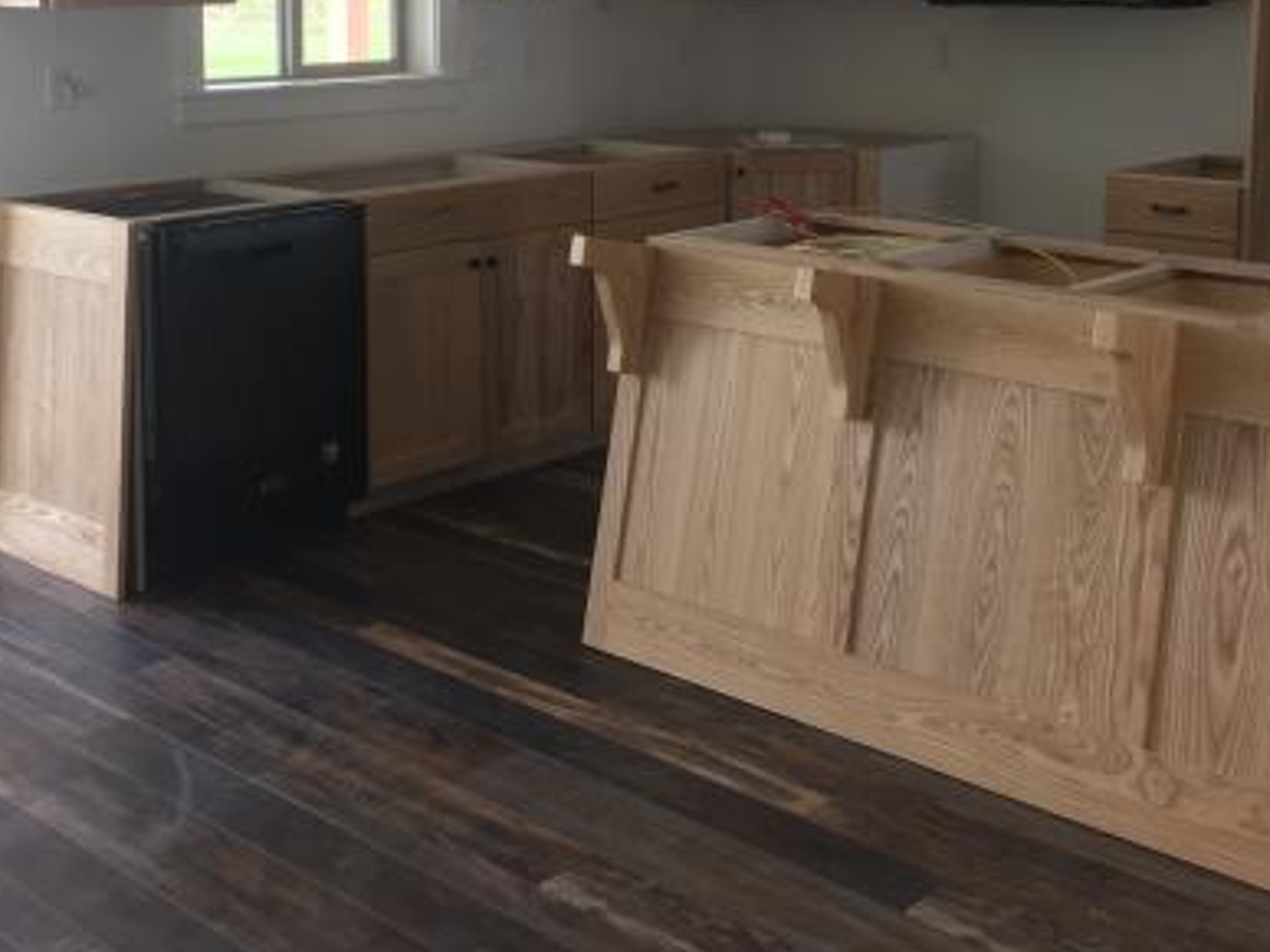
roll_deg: +0.3
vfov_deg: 29.5
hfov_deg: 39.5
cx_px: 528
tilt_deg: -6.6
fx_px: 1760
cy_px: 171
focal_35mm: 48
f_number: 2.2
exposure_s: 1/60
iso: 32
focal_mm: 4.15
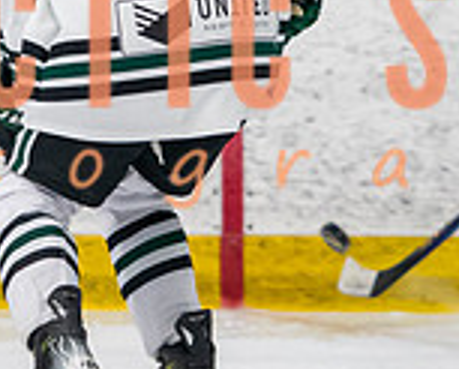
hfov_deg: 2.2
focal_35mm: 877
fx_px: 11937
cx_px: 101
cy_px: -38
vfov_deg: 1.8
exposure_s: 1/640
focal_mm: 135
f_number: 3.2
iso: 2000
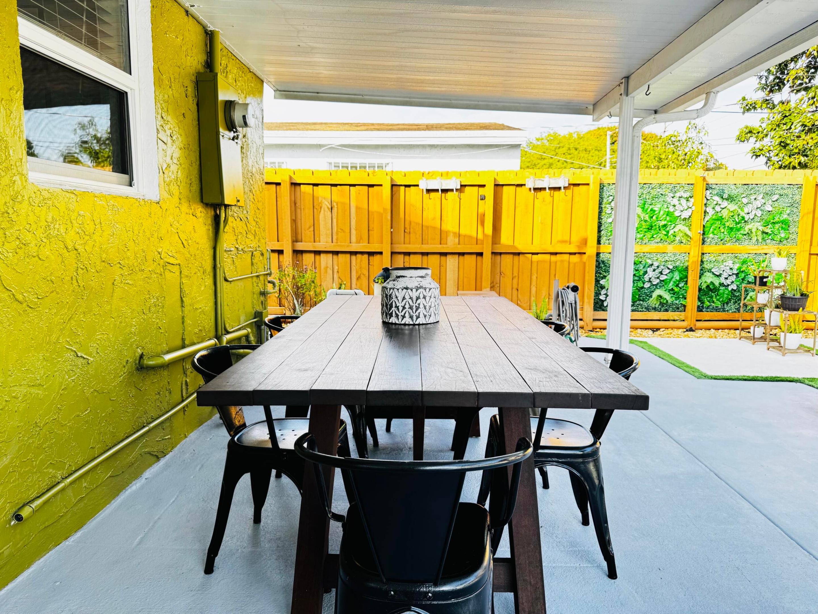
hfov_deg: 71.6
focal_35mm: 24
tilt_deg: -7.0
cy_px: 307
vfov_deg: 56.8
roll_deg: -0.4
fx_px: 567
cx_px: 409
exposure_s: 1/168
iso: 80
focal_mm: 6.76
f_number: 1.78
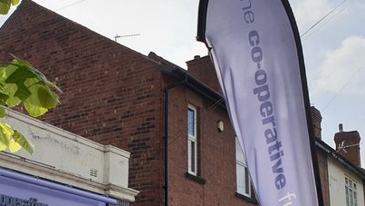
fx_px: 581
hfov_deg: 34.5
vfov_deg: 19.8
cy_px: 174
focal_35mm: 60
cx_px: 113
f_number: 2.4
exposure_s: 1/2028
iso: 50
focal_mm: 4.3
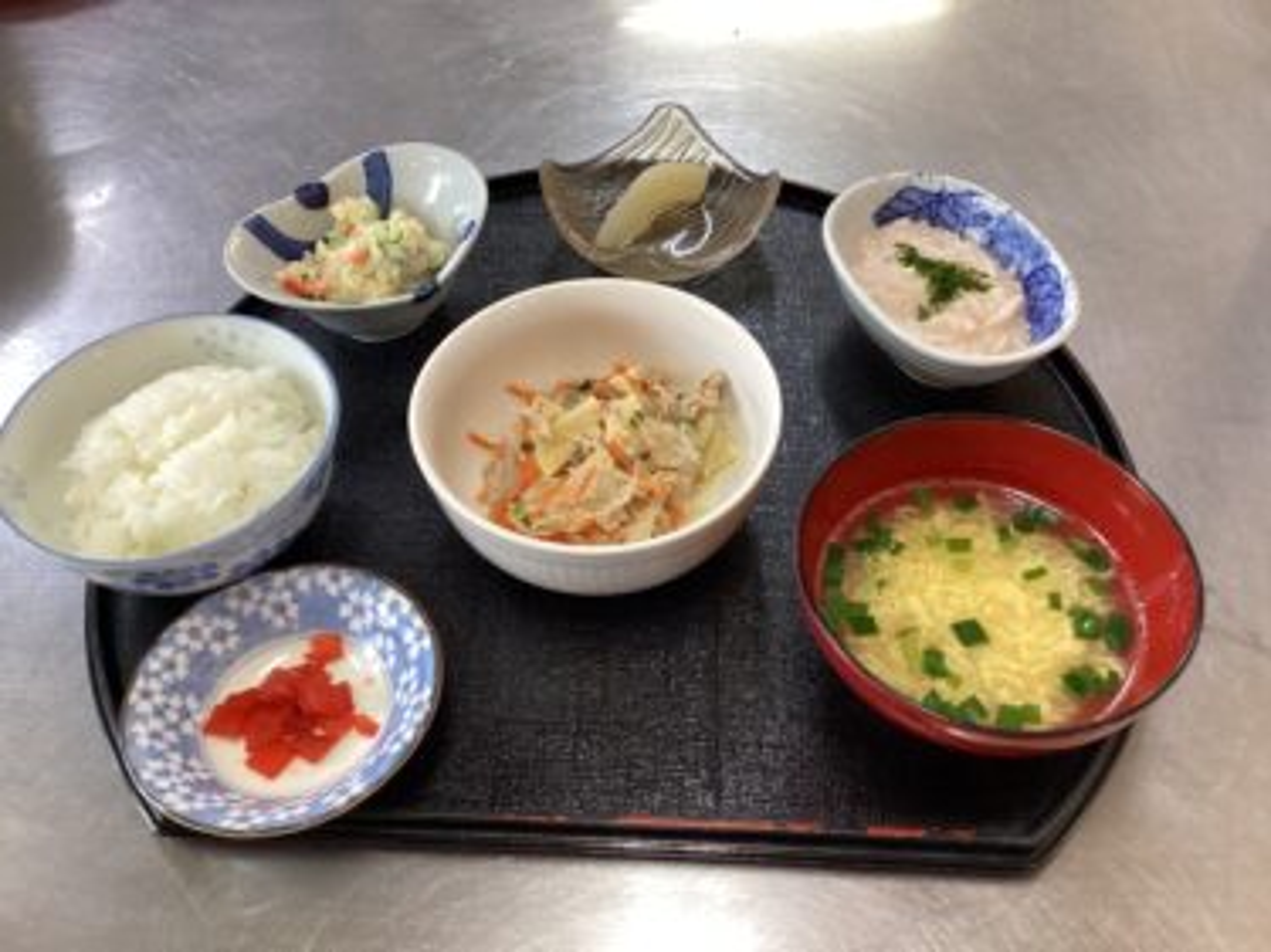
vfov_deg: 45.4
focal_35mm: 31
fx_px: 1138
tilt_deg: -51.7
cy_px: 476
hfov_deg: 58.4
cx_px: 636
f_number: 2.4
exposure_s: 1/60
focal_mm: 3.3
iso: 125
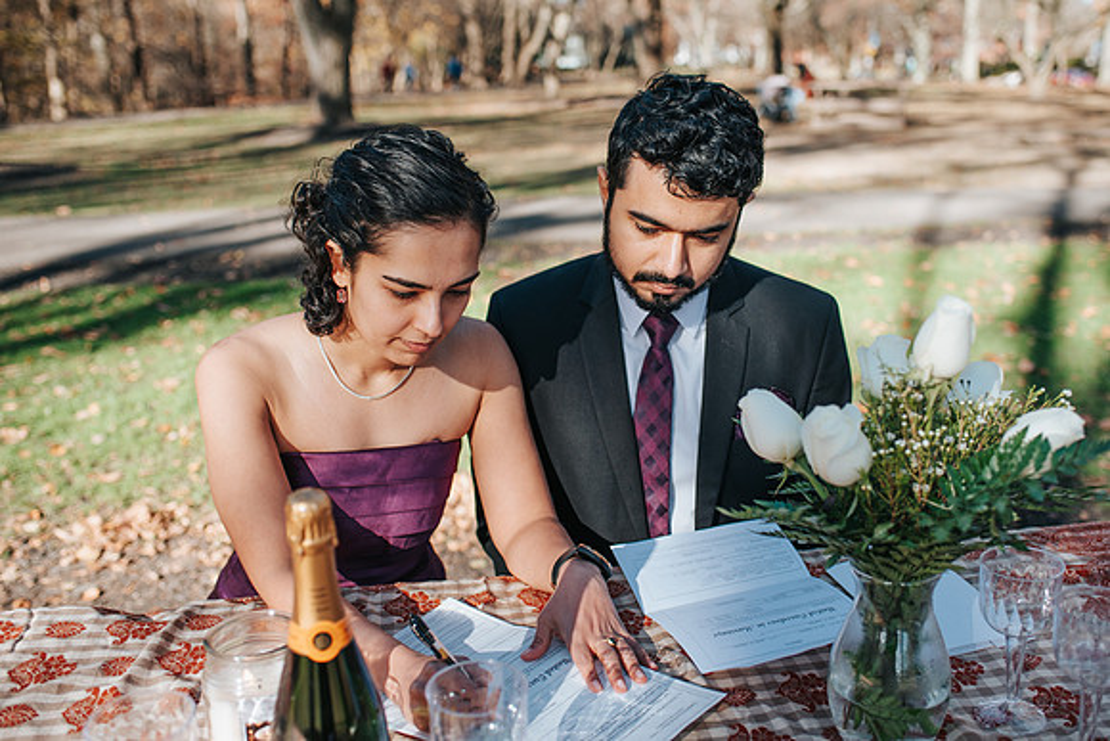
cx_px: 619
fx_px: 1204
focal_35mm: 39
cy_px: 328
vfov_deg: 34.2
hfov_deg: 49.4
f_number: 3.2
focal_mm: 35
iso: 140
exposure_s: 1/640
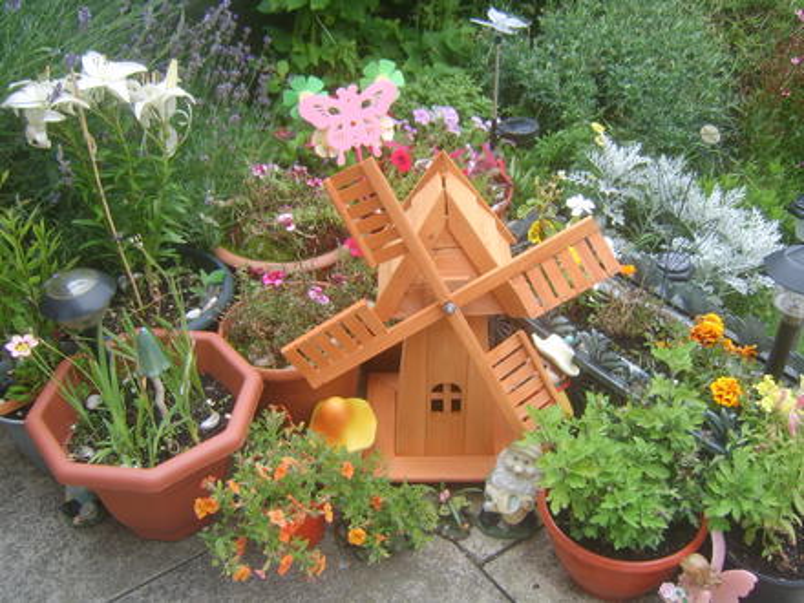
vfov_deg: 45.4
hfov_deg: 58.4
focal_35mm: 31
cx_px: 402
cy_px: 302
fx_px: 720
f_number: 2.7
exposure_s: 1/65
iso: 50
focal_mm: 8.13
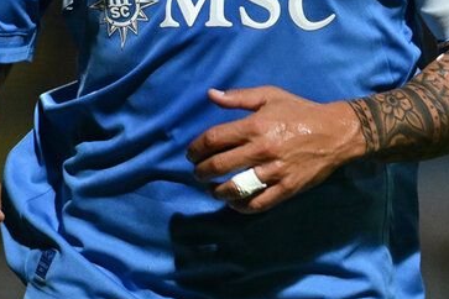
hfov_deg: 1.8
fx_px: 14068
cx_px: 145
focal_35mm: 1128
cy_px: -117
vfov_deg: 1.2
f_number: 3.2
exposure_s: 1/1600
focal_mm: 400
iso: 3200
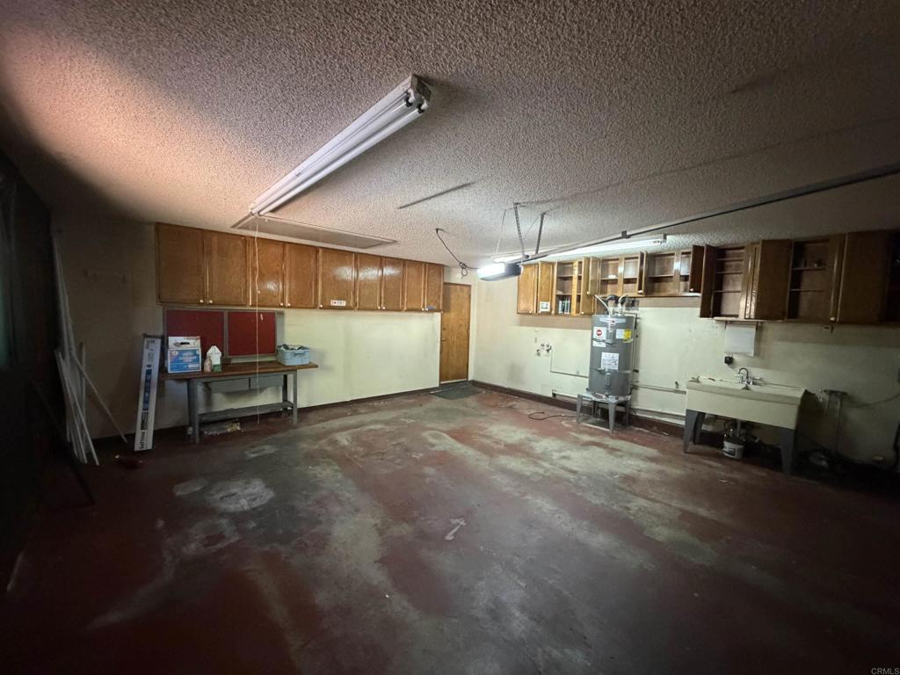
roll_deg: -1.7
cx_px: 450
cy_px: 338
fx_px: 364
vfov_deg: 85.7
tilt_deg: -4.5
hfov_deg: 102.1
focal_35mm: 14
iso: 1000
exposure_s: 1/40
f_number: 2.2
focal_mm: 2.22
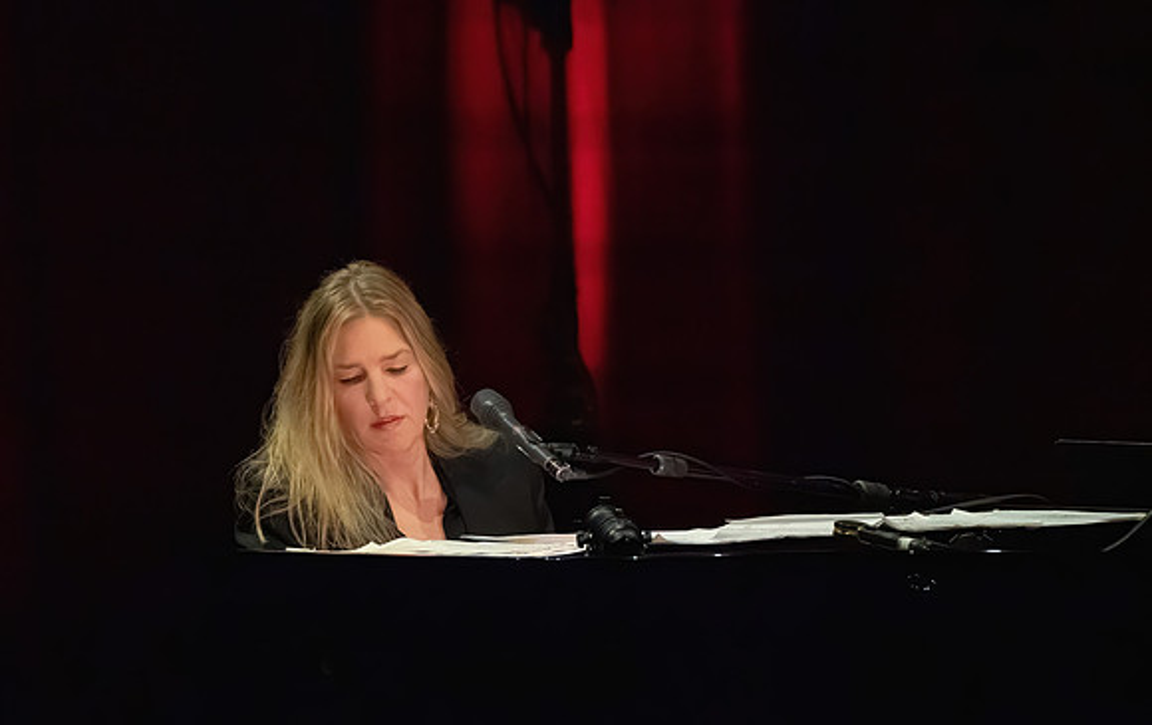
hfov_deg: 3.9
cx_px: 394
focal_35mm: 536
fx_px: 16851
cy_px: 427
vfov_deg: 2.5
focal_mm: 400
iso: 25600
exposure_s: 1/320
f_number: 8
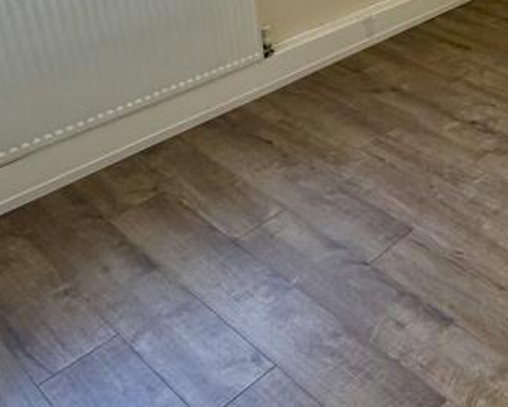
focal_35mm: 45
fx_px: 677
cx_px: 516
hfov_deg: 36.6
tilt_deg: -23.1
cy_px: 15
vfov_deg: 31.3
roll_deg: -1.7
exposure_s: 1/50
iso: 200
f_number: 2.2
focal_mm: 2.22
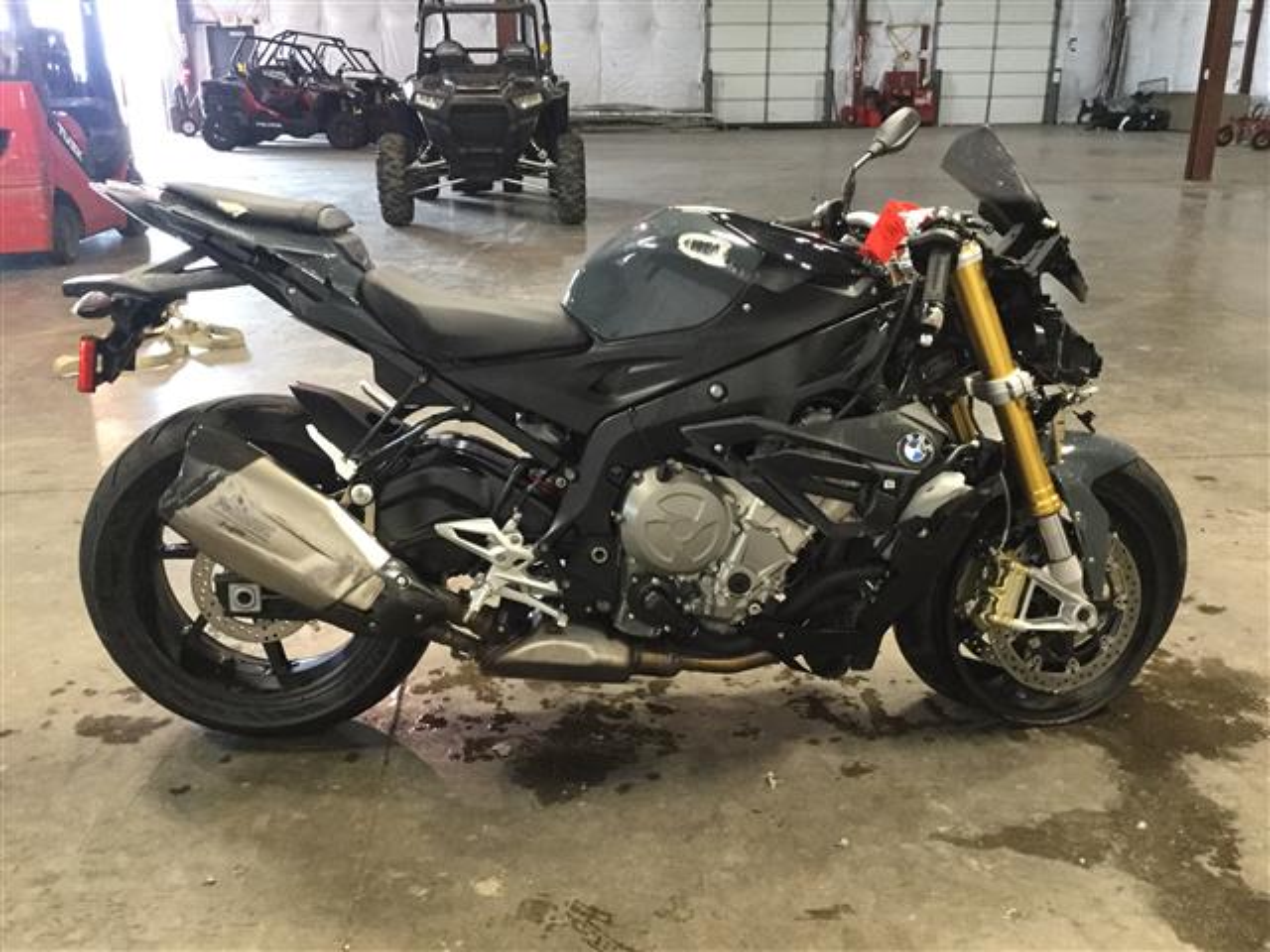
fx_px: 1137
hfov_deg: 58.4
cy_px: 476
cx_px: 635
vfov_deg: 45.4
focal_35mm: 31
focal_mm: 3.3
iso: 200
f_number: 2.4
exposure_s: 1/30
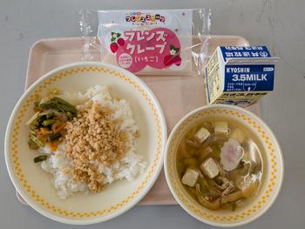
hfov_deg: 71.6
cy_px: 114
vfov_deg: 56.9
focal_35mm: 24
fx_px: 212
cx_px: 152
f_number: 1.7
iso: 31
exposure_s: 1/65
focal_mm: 4.53
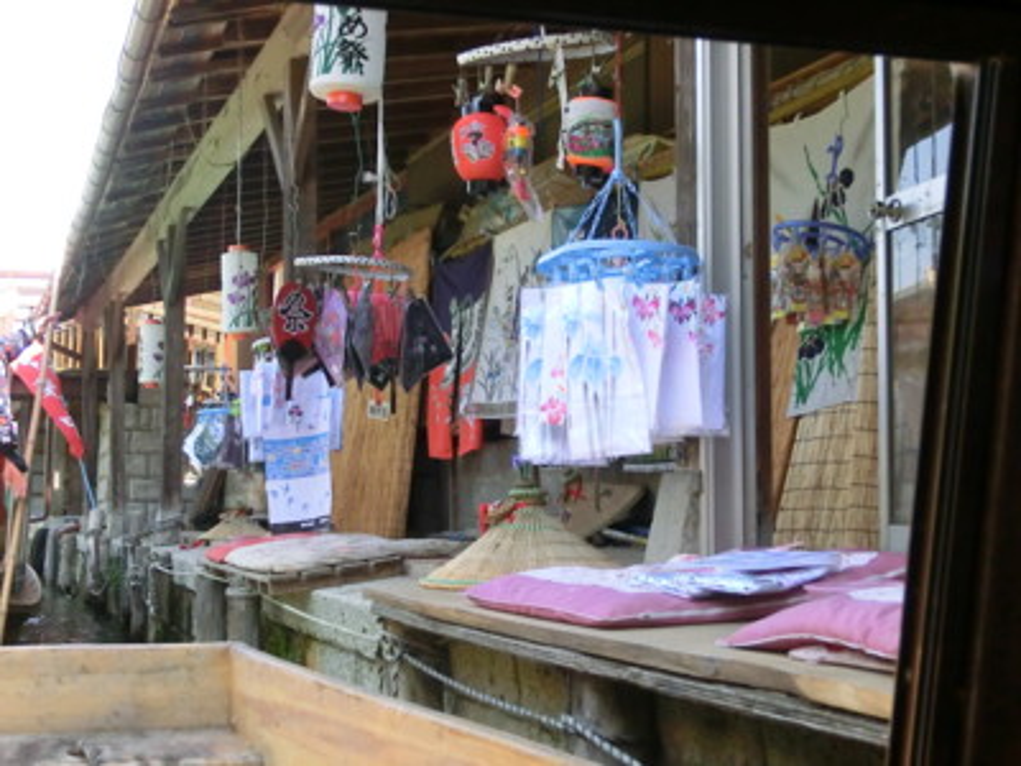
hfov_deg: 33.8
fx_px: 1681
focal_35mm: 57
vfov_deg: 25.7
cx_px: 510
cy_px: 383
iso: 250
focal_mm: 10.04
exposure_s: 1/320
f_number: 4.5
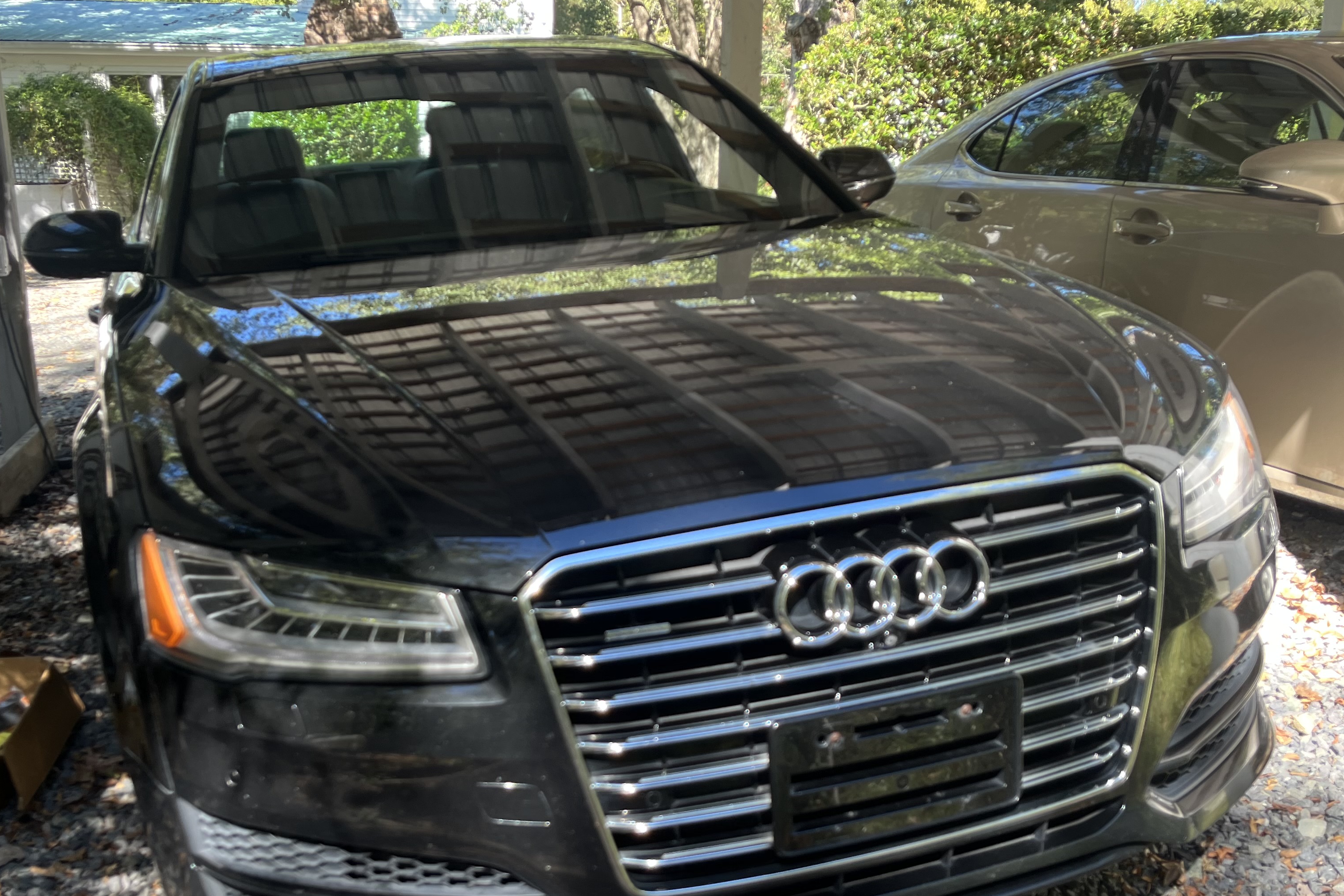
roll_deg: +1.1
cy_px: 599
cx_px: 602
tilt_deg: -16.4
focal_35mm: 36
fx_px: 1344
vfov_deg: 36.5
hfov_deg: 53.0
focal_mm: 5.1
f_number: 1.6
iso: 50
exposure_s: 1/198
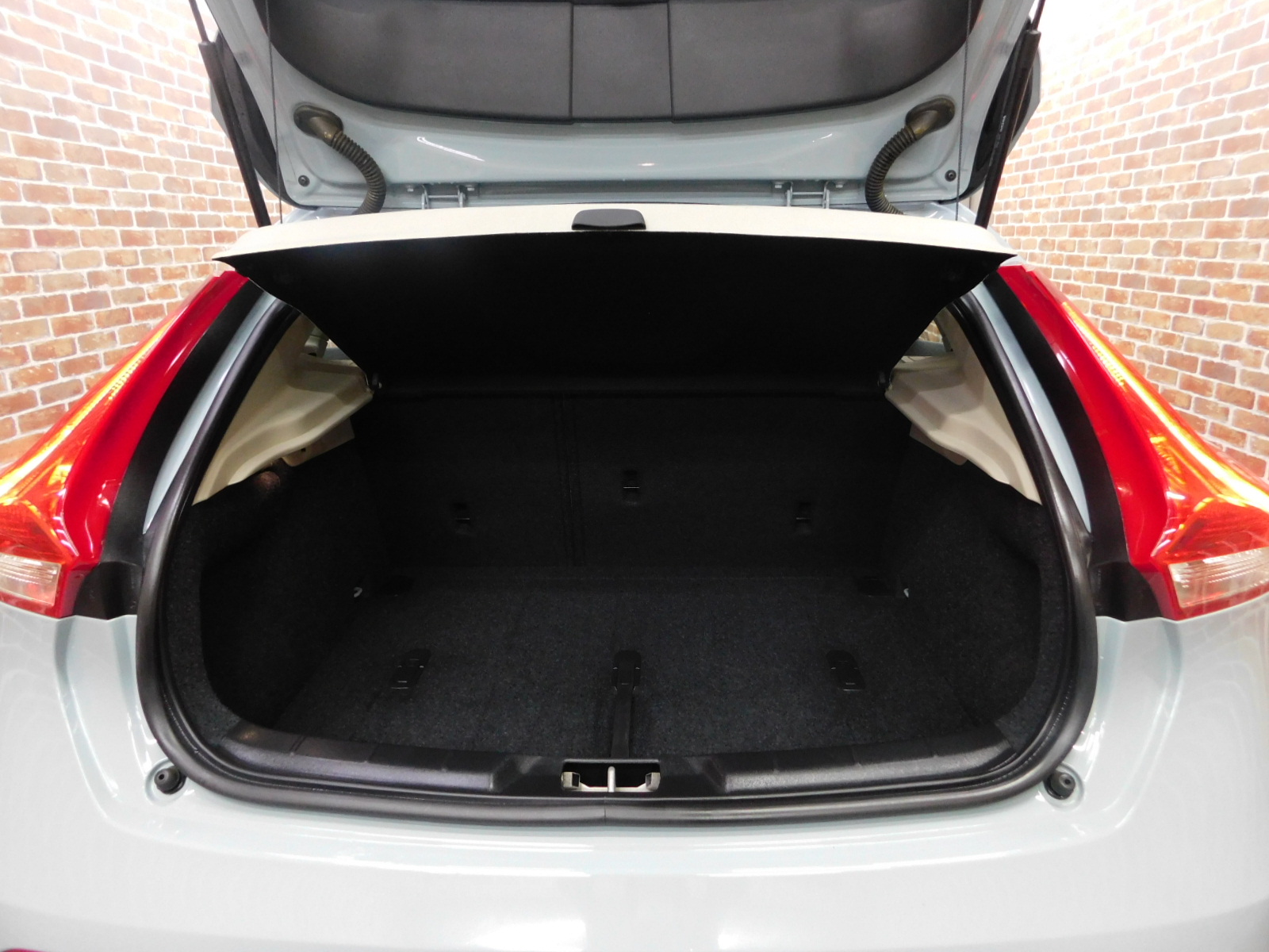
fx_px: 843
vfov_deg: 58.9
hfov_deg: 73.9
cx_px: 634
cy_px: 476
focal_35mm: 23
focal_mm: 4
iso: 400
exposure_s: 1/25
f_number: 3
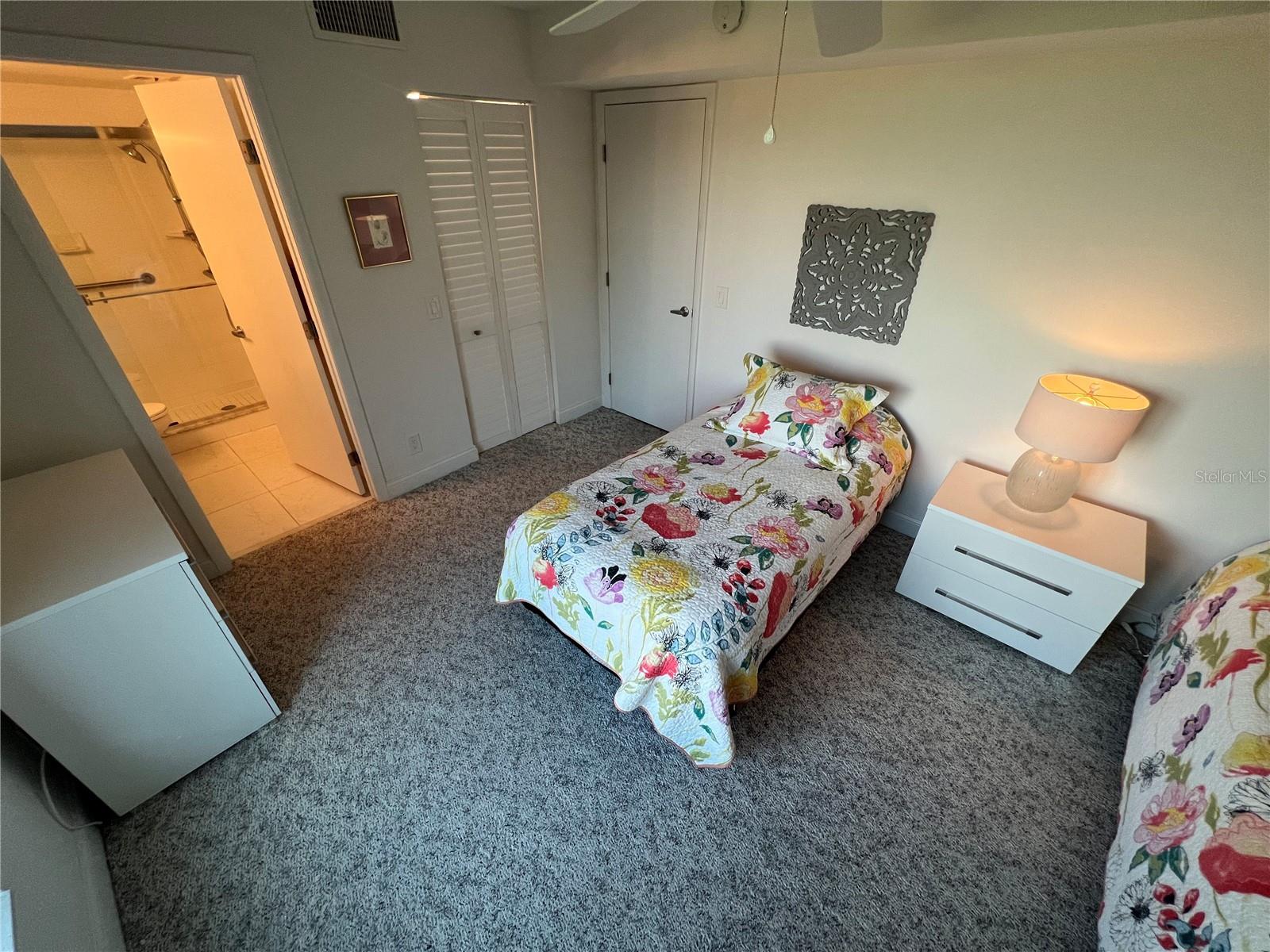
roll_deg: +0.4
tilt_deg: -33.1
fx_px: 477
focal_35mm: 13
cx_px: 635
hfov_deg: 106.2
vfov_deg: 89.9
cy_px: 476
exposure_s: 1/120
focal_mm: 1.57
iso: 125
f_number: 1.8
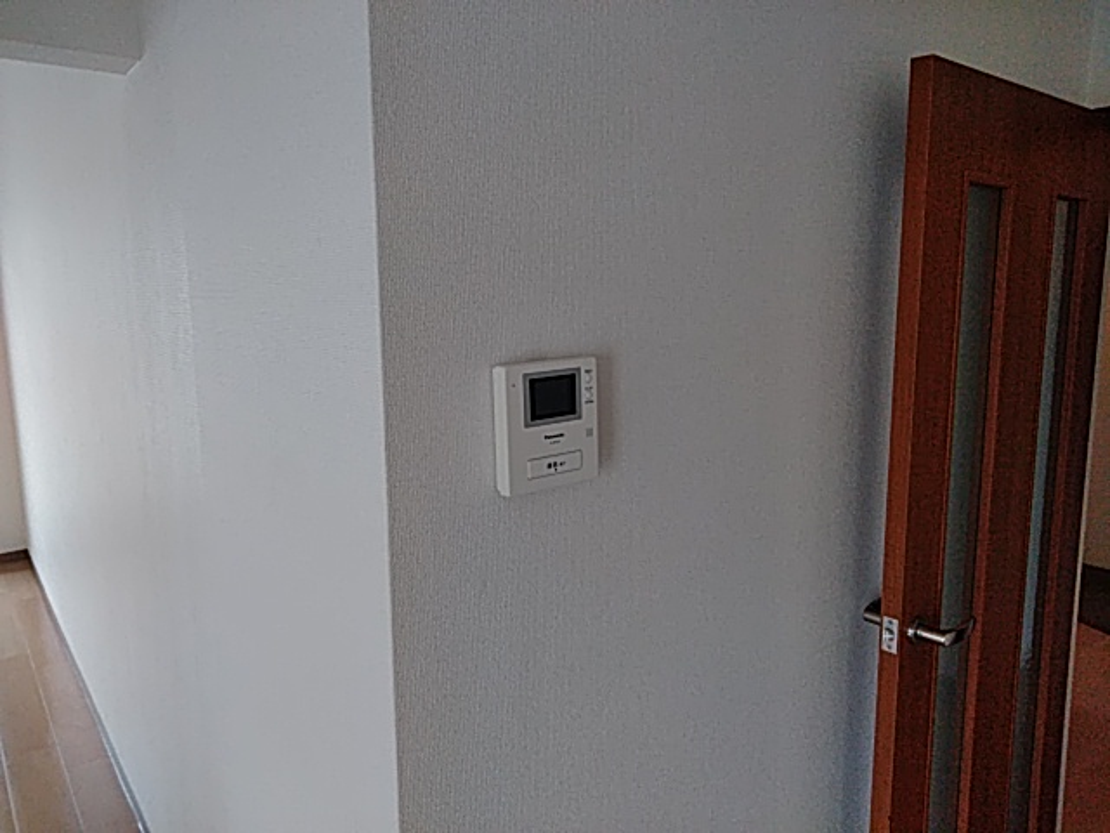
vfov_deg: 51.4
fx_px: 866
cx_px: 555
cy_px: 416
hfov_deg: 65.3
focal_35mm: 27
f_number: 2.2
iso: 192
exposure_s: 1/33.3
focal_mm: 3.46
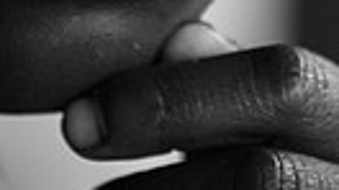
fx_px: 8245
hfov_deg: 2.4
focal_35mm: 918
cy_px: -304
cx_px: 159
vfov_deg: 1.3
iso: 1250
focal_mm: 200
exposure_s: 1/200
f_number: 4
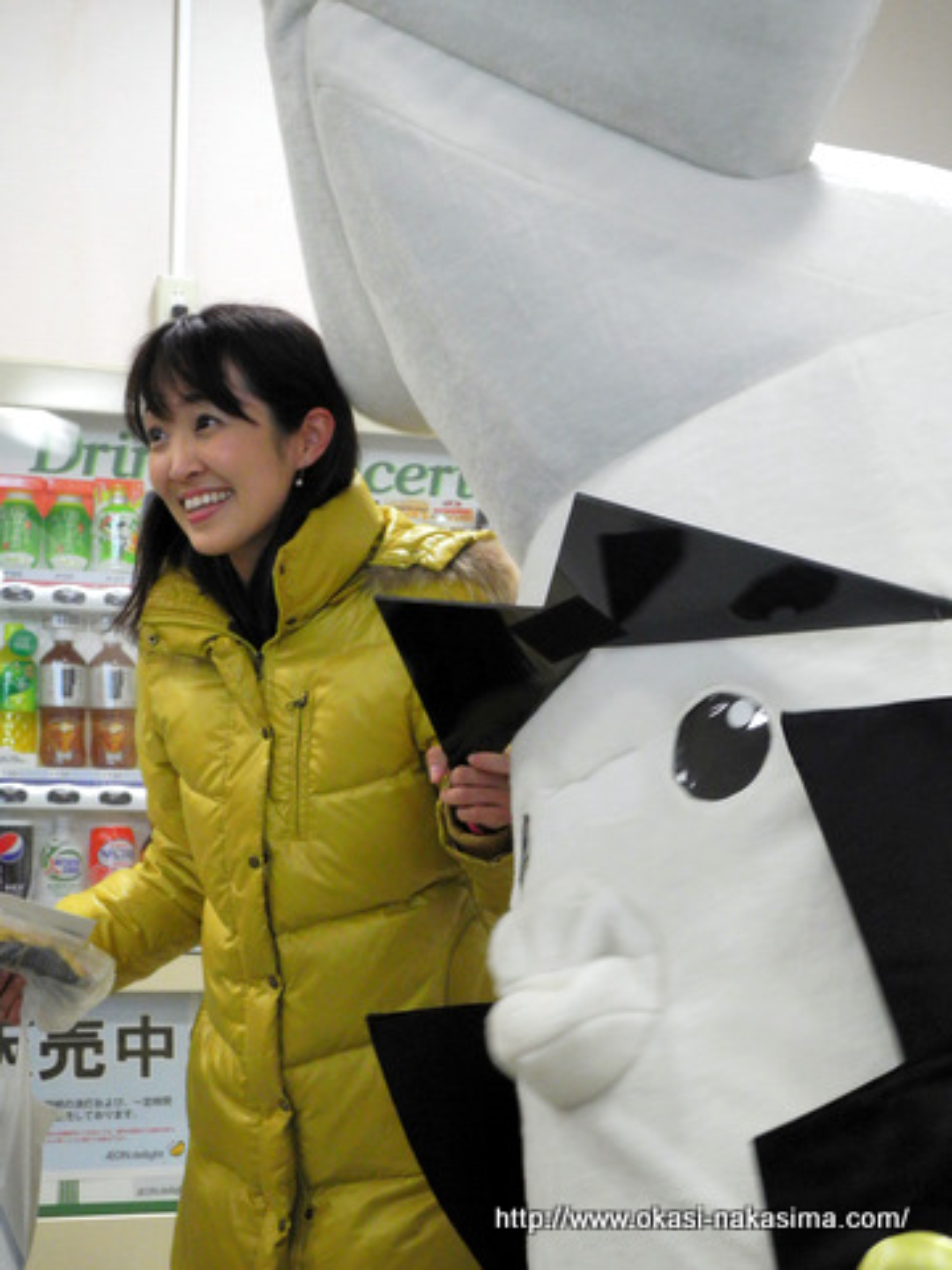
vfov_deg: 34.9
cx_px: 476
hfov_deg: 26.6
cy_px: 635
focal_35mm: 55
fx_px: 2017
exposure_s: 1/36
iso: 400
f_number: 3.5
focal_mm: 11.8
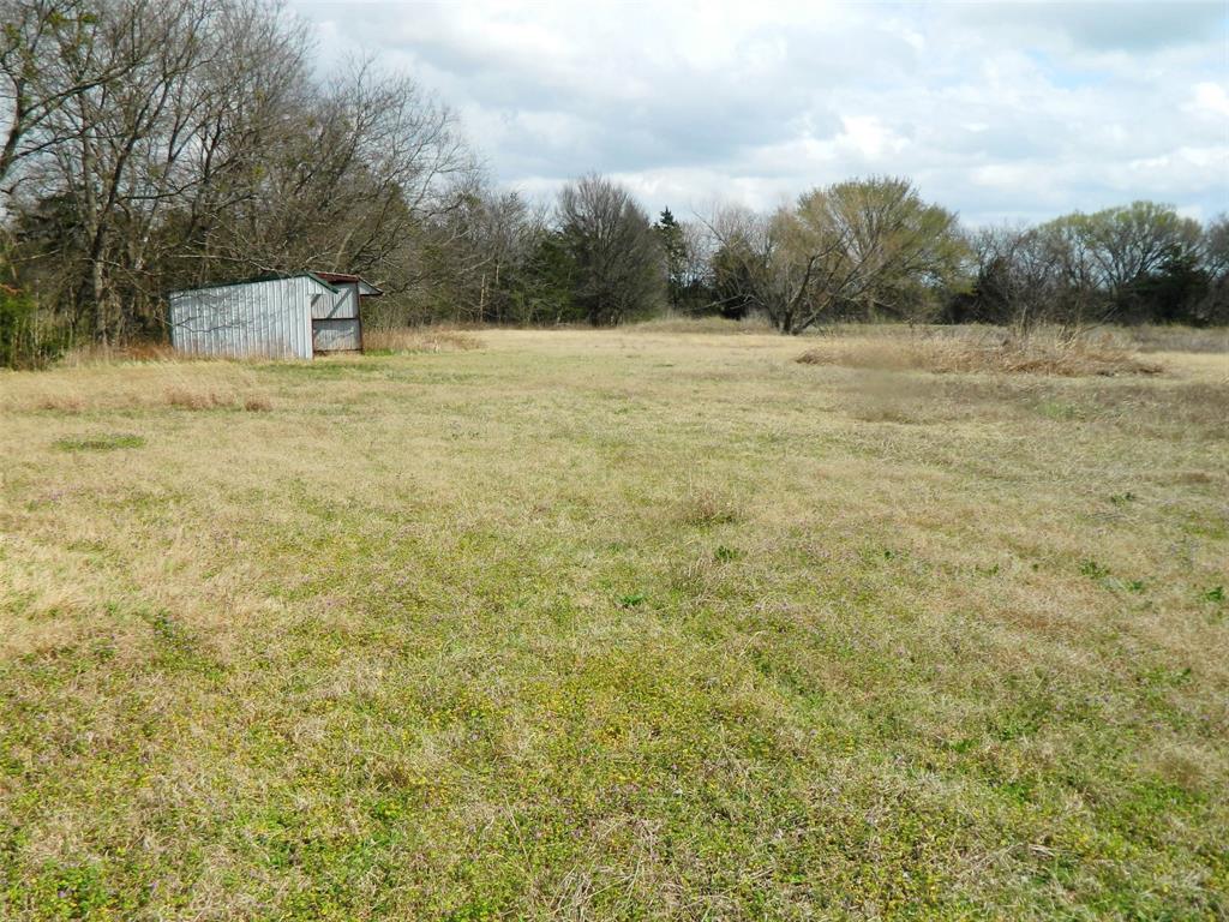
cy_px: 461
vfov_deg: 45.4
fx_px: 1101
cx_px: 614
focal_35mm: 31
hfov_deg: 58.4
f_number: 9.1
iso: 110
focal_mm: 5.6
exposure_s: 1/200
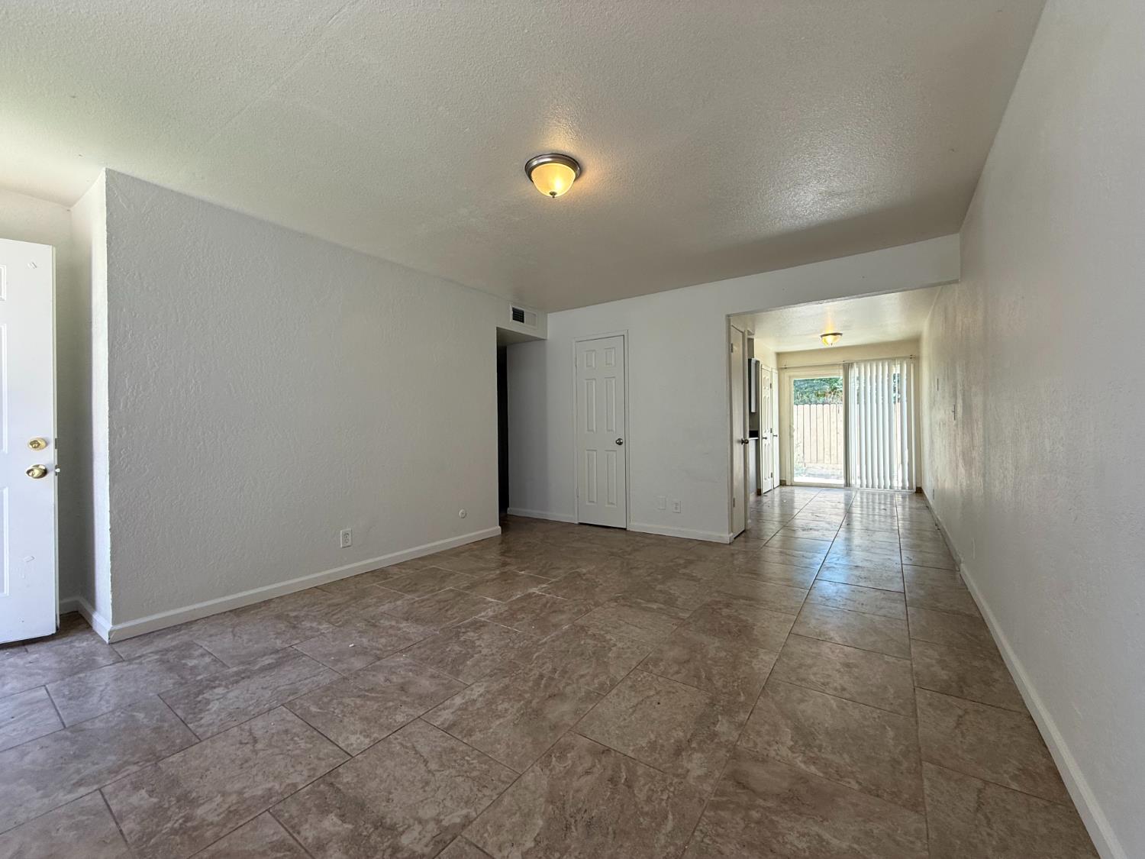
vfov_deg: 85.7
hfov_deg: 102.1
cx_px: 572
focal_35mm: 14
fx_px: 463
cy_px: 430
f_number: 2.2
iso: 100
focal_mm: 2.22
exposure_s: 1/99
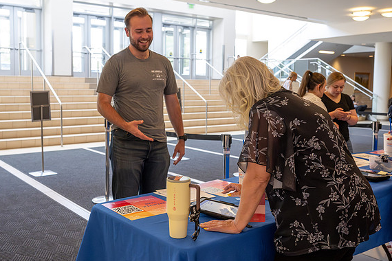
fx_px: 392
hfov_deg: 53.0
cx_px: 171
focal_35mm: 36
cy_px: 119
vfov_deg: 36.8
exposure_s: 1/500
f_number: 4.5
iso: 5000
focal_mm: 28.5
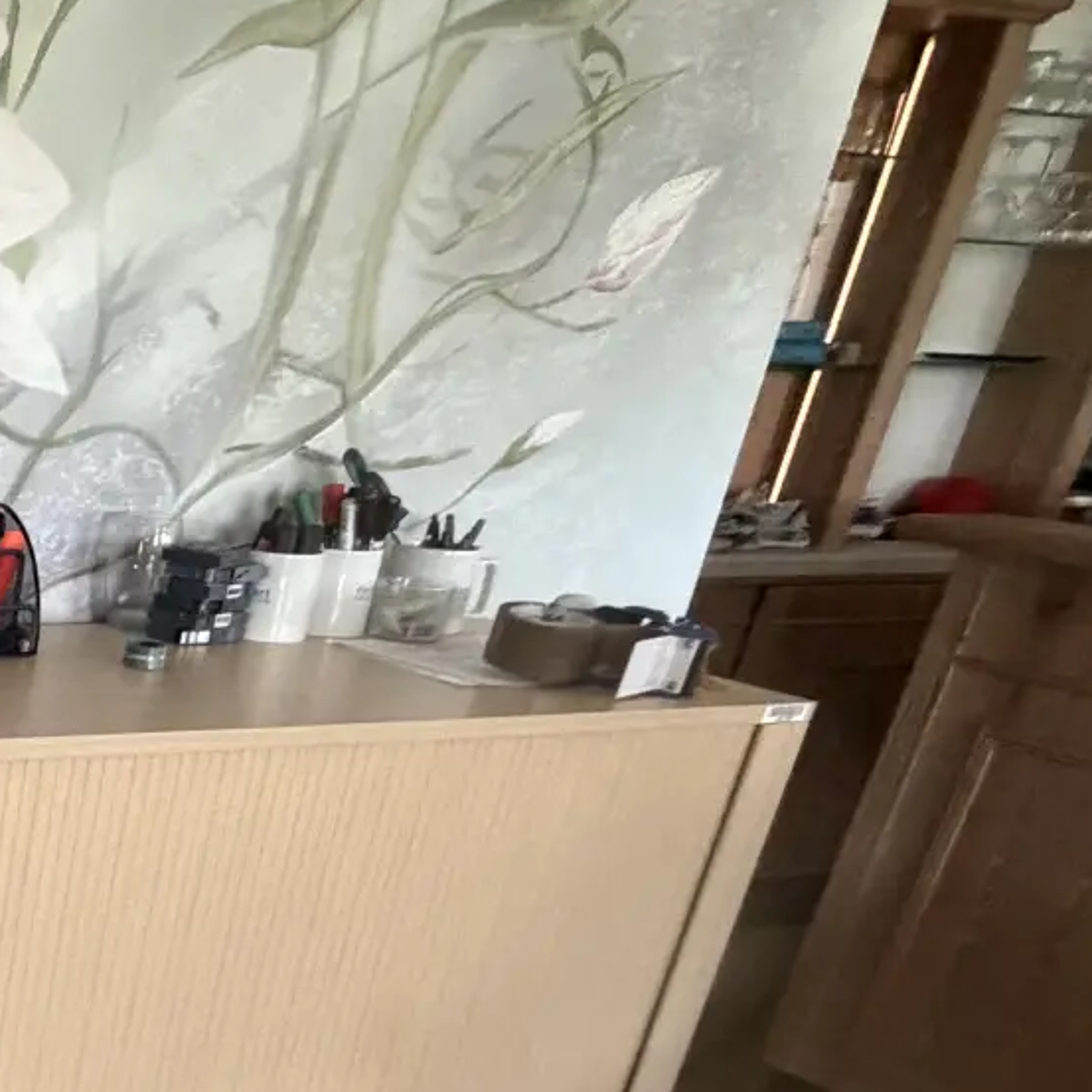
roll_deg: -0.7
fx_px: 1535
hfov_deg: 30.7
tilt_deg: -24.8
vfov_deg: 36.0
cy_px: 1049
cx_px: -326
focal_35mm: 43
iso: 500
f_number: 2.2
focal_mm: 2.22
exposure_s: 1/60
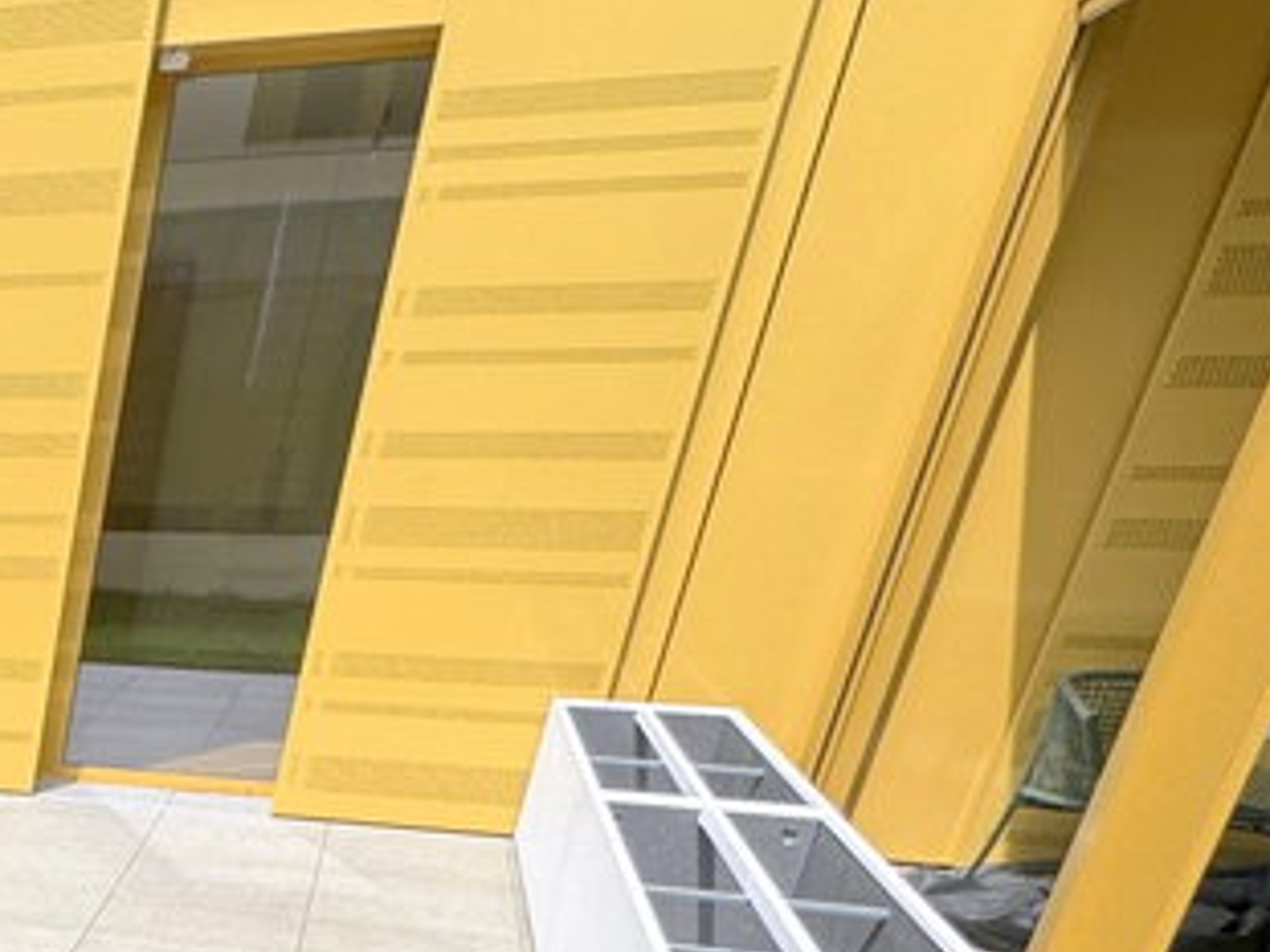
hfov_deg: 27.7
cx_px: -619
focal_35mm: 48
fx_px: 1760
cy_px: 1271
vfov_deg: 25.6
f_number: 2.2
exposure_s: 1/956
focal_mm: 2.22
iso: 50
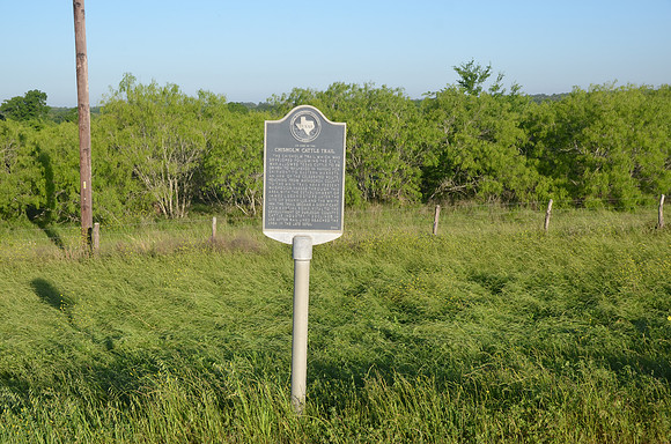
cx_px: 336
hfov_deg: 46.5
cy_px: 222
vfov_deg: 31.7
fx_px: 781
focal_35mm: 42
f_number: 8
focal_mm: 28
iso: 140
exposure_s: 1/250
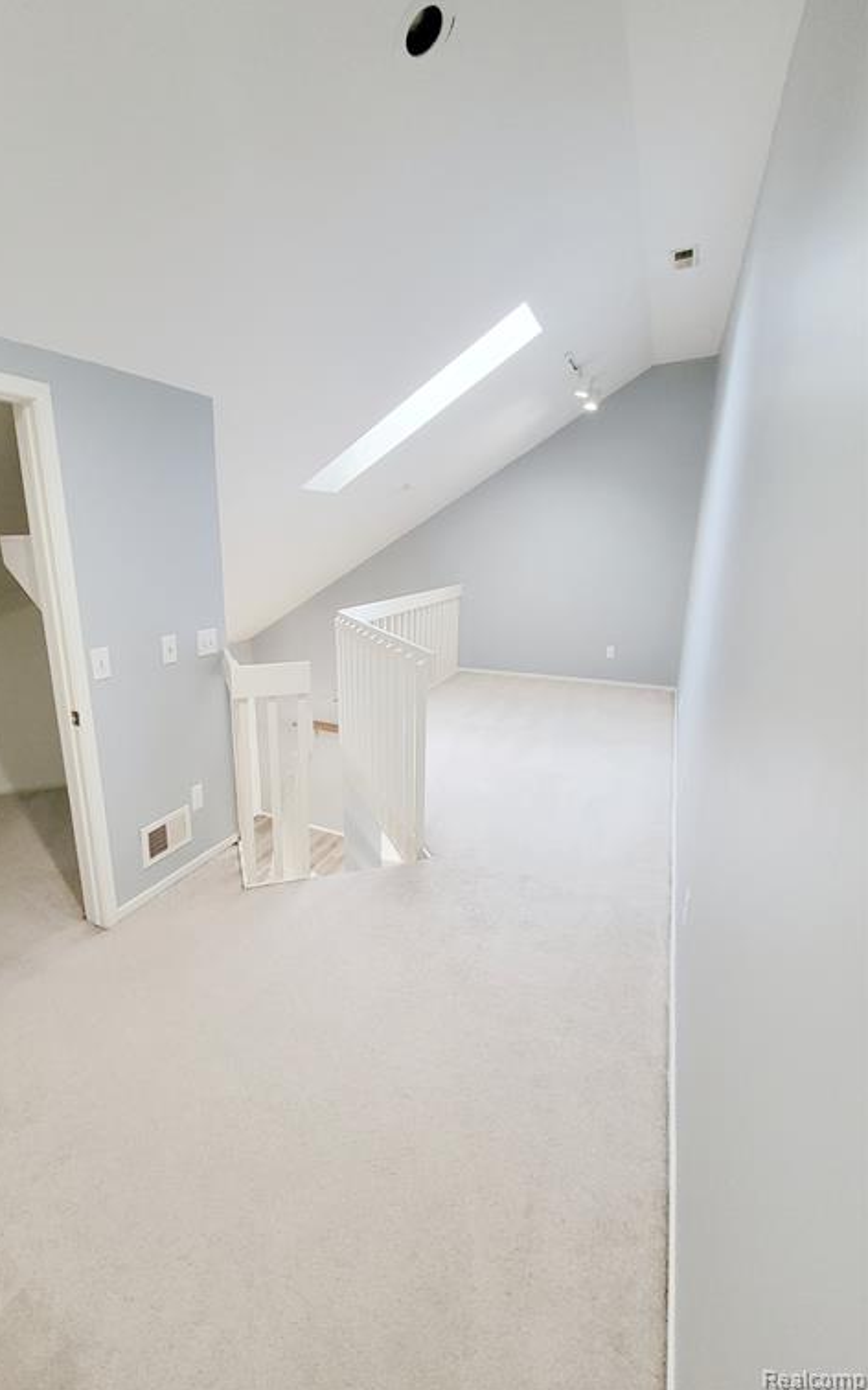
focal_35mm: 14
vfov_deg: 105.3
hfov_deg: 77.6
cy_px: 689
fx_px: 530
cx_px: 342
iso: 640
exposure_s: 1/30
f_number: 2.2
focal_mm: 2.2
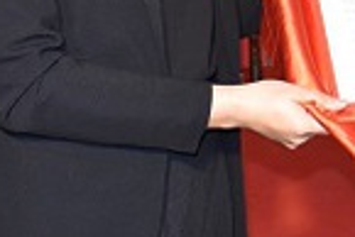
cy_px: -175
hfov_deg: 13.5
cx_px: 492
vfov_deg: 9.1
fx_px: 1431
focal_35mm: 145
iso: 800
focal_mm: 18
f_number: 5
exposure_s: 1/125
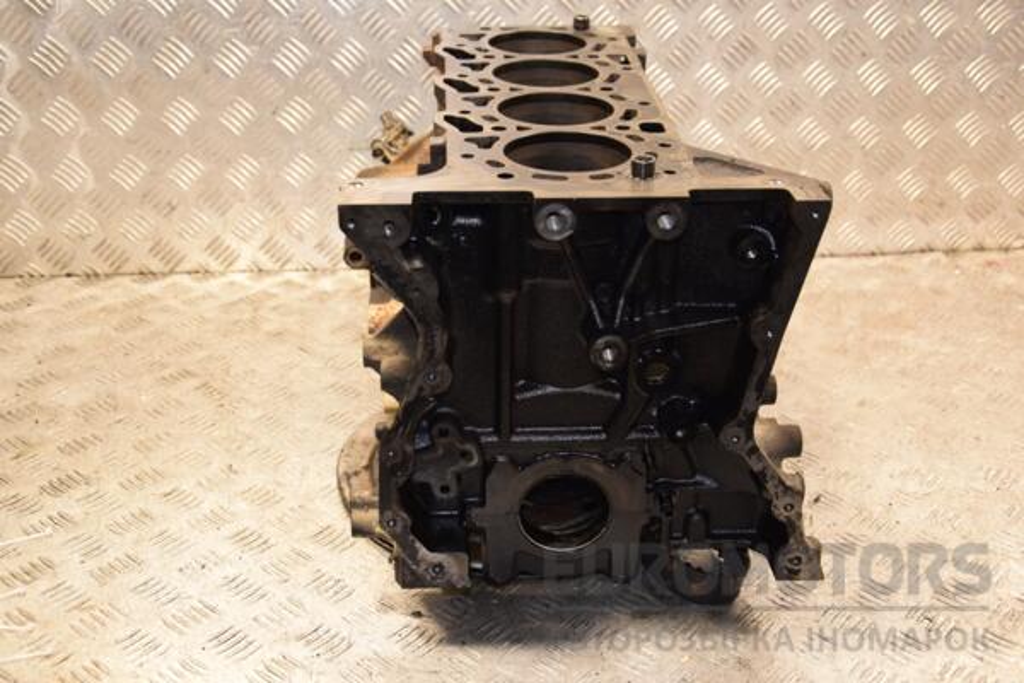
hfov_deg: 41.1
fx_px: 1365
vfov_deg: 28.1
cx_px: 512
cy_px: 342
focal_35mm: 48
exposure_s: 1/100
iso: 800
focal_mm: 32
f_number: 5
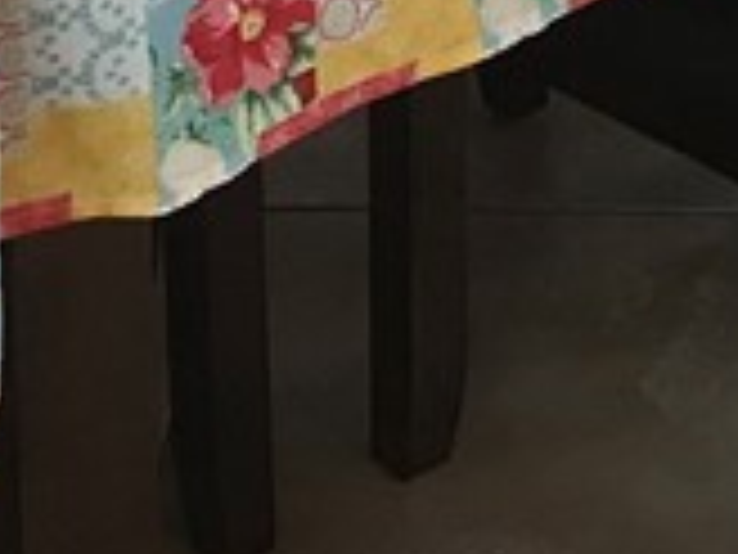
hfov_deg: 11.2
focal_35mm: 175
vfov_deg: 7.5
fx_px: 3731
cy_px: -1072
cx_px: 724
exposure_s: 1/15
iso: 50
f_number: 1.8
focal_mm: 3.99
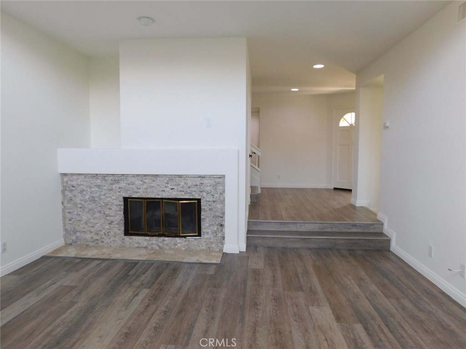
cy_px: 174
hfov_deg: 73.9
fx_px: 310
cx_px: 233
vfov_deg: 58.9
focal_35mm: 23
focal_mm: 4
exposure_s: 1/30
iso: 125
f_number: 3
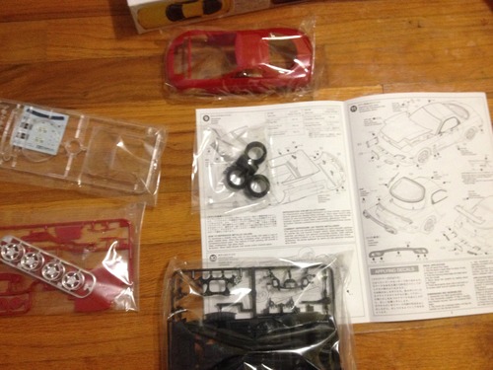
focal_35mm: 35
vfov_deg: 40.7
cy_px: 185
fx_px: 498
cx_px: 246
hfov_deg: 52.6
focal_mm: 4.28
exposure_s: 1/20
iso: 320
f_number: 2.4
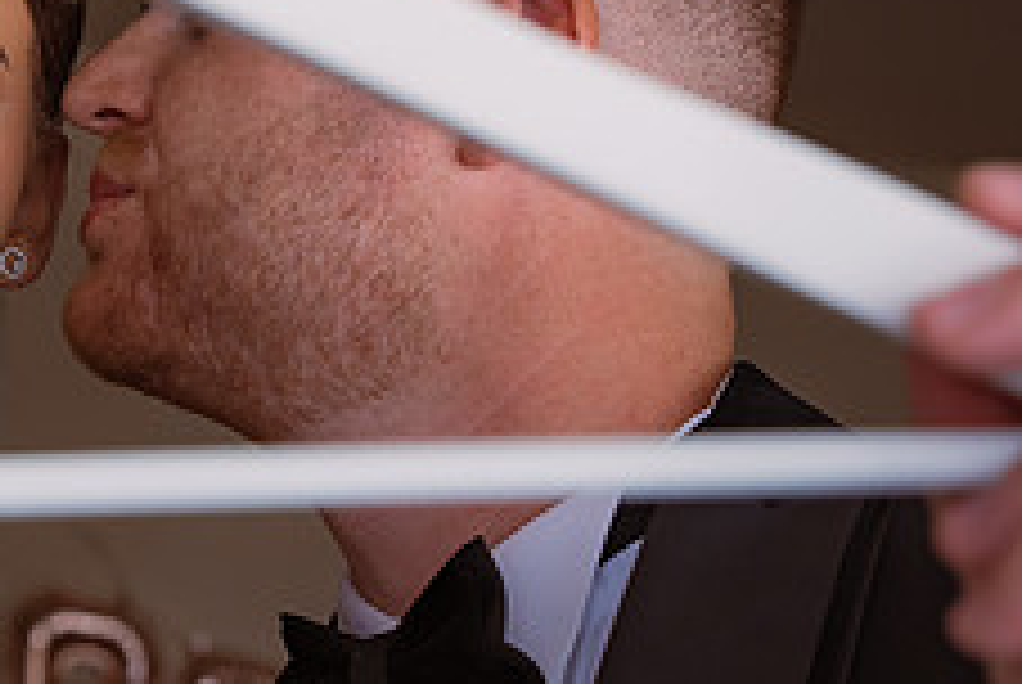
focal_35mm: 102
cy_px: 191
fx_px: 2899
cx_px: -99
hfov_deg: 19.2
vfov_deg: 13.4
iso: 800
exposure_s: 1/320
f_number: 4
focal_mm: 40
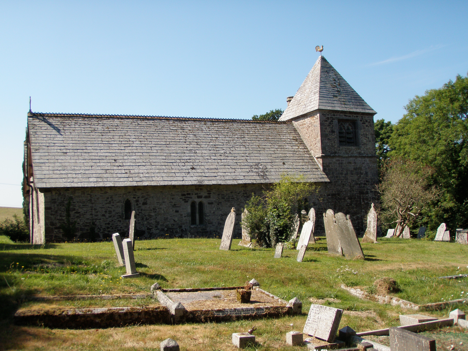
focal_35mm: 38
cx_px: 234
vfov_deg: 37.7
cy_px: 176
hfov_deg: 49.0
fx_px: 514
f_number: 3.5
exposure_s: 1/640
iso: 80
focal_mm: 6.7
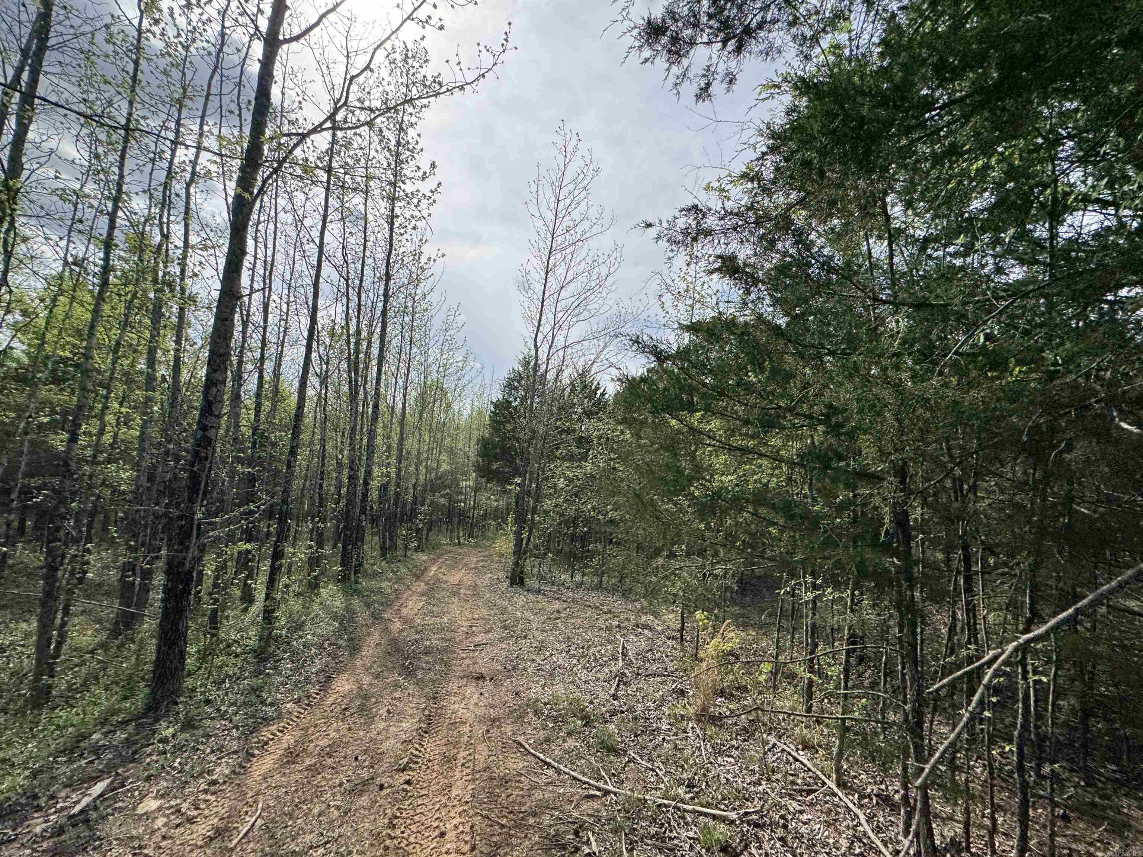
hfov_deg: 102.1
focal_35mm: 14
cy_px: 428
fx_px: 462
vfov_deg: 85.7
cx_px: 572
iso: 50
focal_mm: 2.22
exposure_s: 1/1976
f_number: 2.2
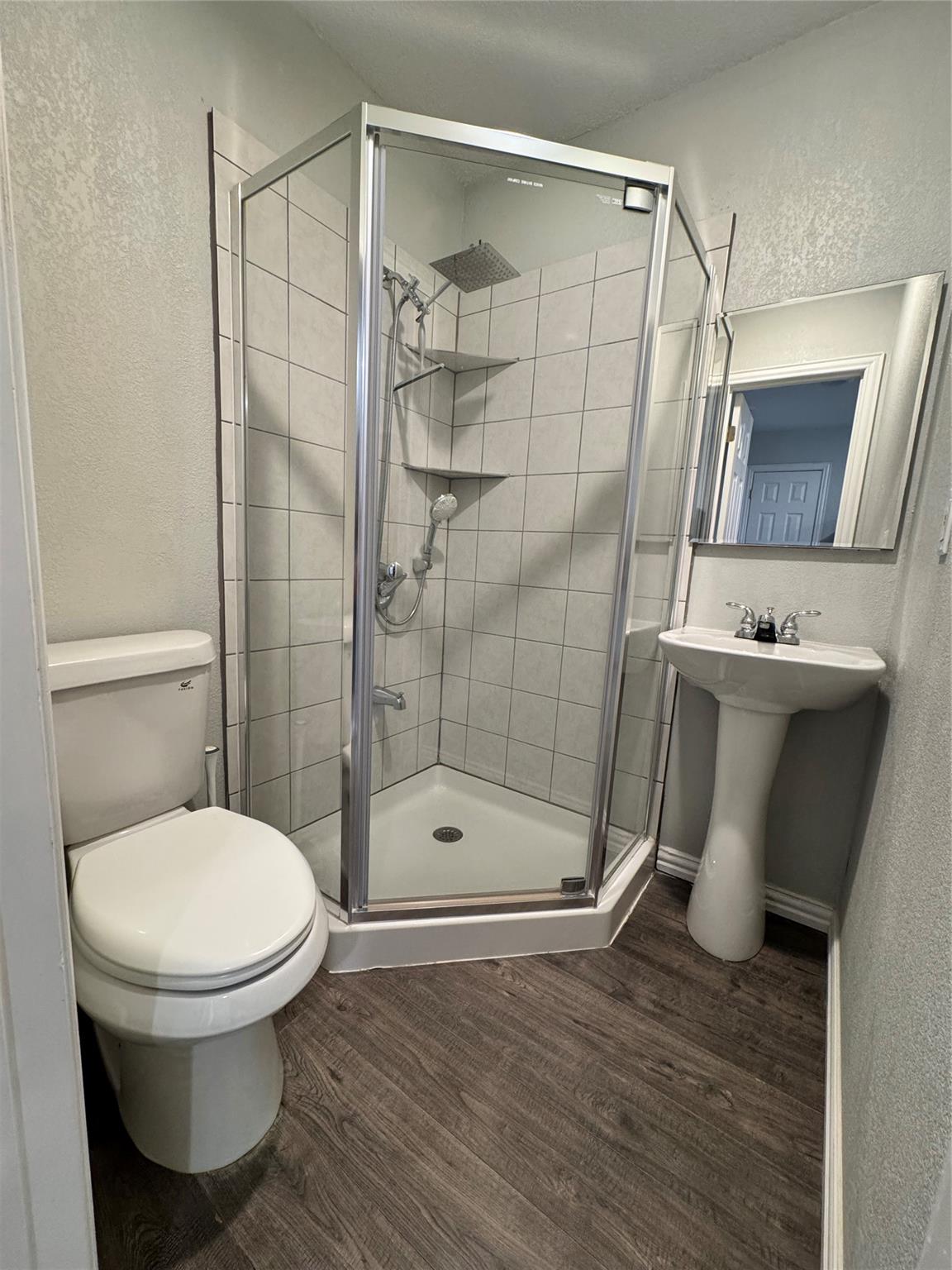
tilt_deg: -9.1
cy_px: 635
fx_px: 513
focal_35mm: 14
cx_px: 476
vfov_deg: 102.1
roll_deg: -2.6
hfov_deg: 85.7
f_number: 2.2
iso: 320
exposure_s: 1/60
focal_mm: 2.22
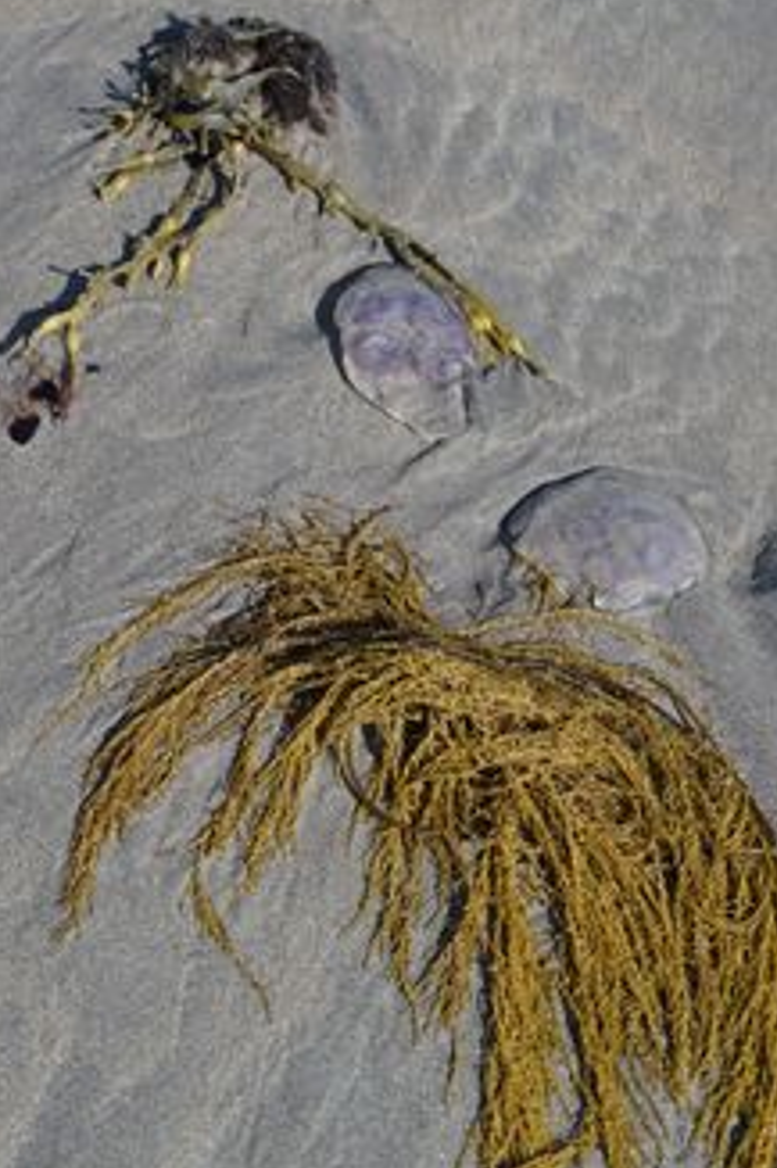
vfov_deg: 22.4
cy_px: 609
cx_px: 421
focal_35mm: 91
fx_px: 2949
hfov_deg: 15.0
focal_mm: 58
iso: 100
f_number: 6.3
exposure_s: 1/400
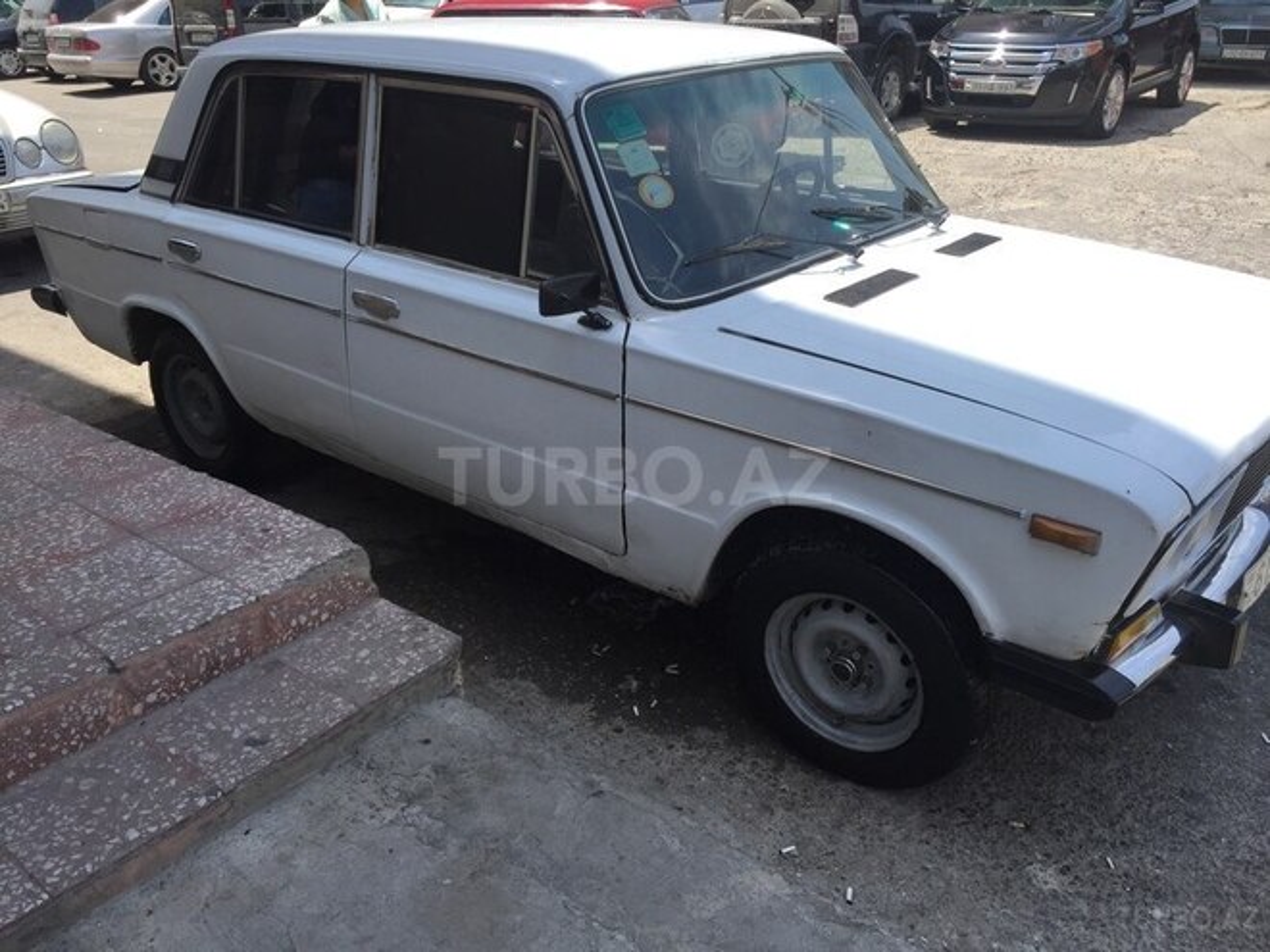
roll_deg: +0.1
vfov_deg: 48.2
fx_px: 1064
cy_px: 476
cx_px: 635
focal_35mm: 29
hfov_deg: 61.7
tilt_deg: -23.6
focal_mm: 4.15
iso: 32
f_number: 2.2
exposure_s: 1/1099
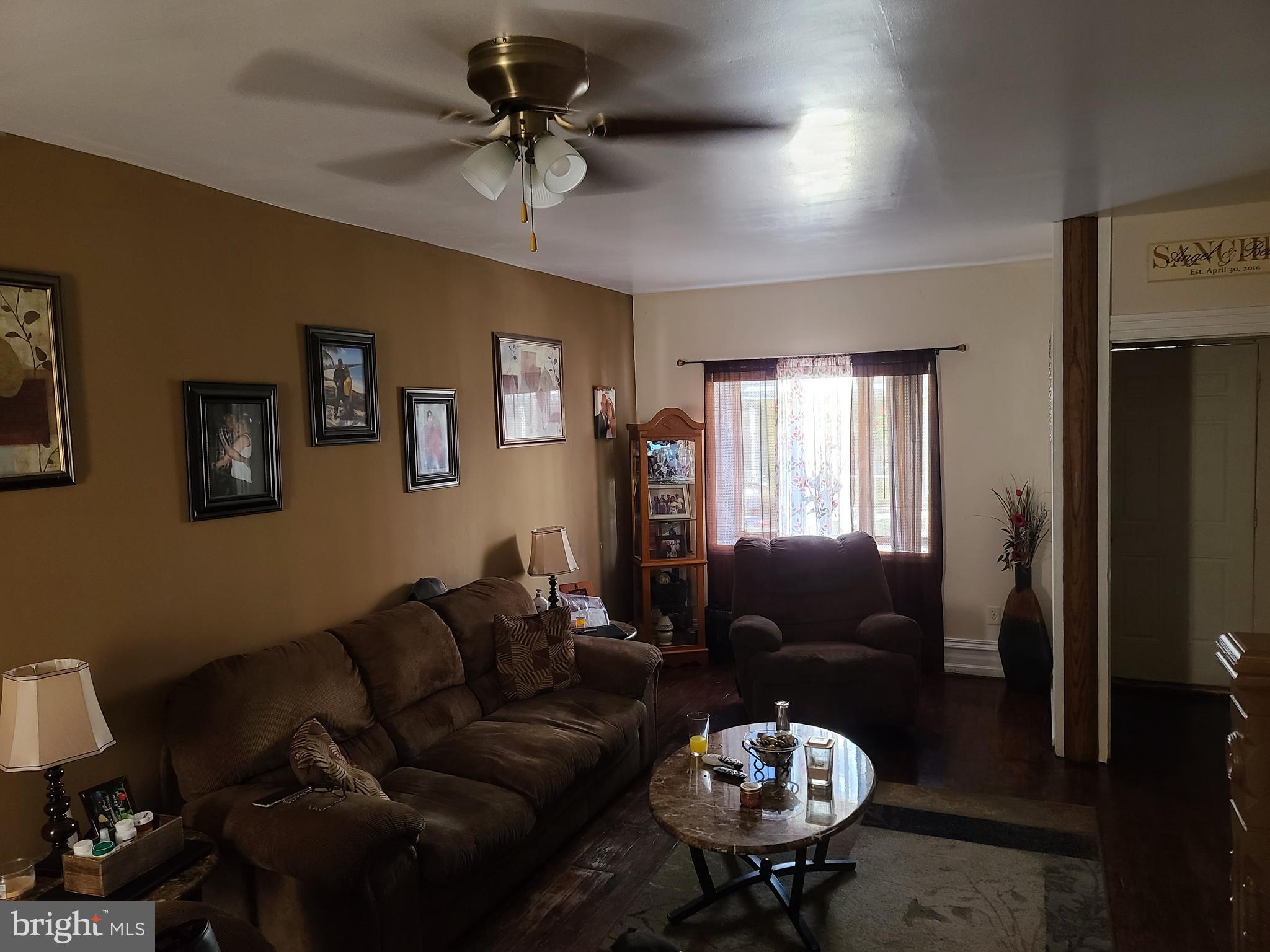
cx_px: 635
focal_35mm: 25
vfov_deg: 54.9
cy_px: 476
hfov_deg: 69.4
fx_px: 917
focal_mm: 7
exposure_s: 1/39
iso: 200
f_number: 1.8
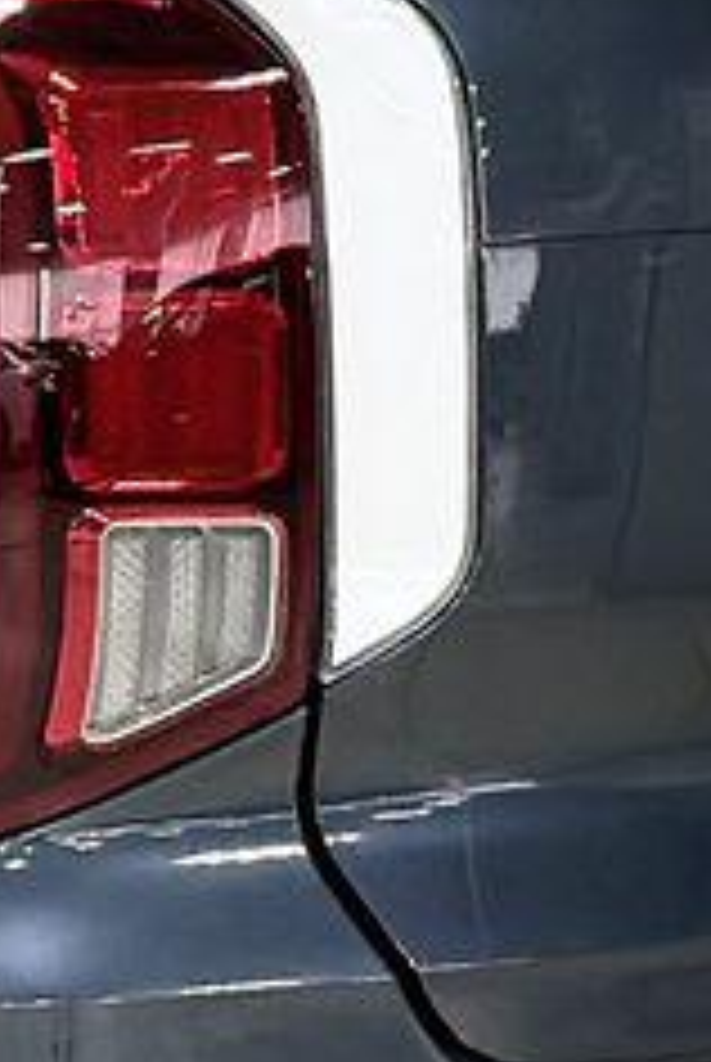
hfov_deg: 4.5
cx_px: -252
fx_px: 8979
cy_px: 378
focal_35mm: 304
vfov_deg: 6.8
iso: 125
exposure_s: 1/50
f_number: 1.78
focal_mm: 6.86
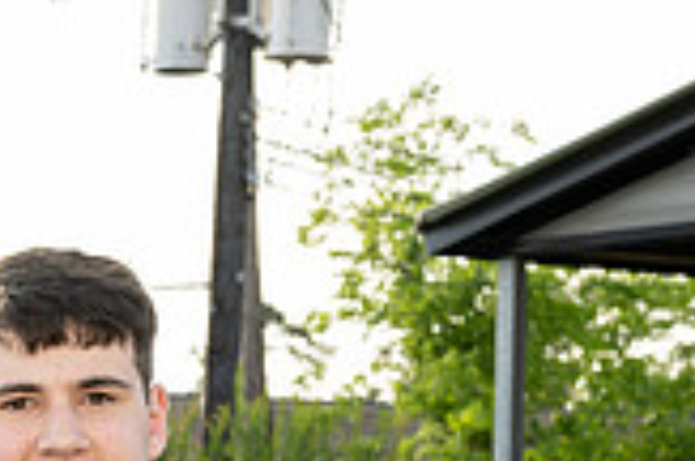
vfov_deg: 8.5
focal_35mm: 157
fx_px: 3025
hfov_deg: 12.1
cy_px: 719
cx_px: -524
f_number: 6.3
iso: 320
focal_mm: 44
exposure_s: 1/160
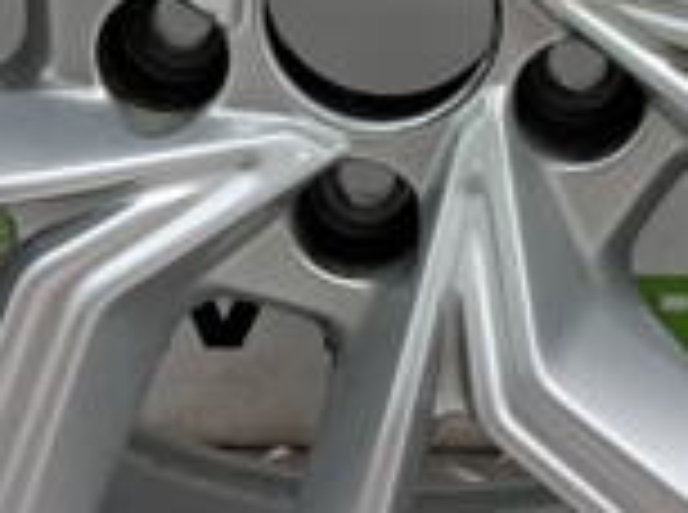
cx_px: 495
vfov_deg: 12.8
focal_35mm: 113
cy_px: -61
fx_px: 2241
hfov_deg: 17.4
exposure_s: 1/50
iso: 100
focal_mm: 4
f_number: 1.8
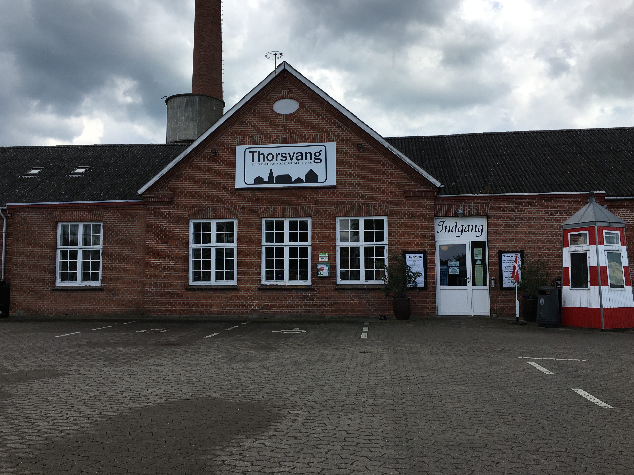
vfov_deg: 45.4
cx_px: 314
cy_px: 224
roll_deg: +0.5
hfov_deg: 58.4
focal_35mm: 31
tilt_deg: +7.2
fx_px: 568
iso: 25
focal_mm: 4.15
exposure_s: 1/1603
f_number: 2.2
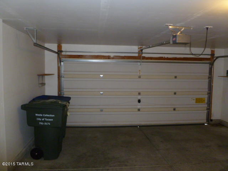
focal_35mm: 28
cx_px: 114
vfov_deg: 49.7
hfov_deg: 63.4
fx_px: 184
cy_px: 86
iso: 320
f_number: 3.3
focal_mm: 5
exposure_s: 1/30
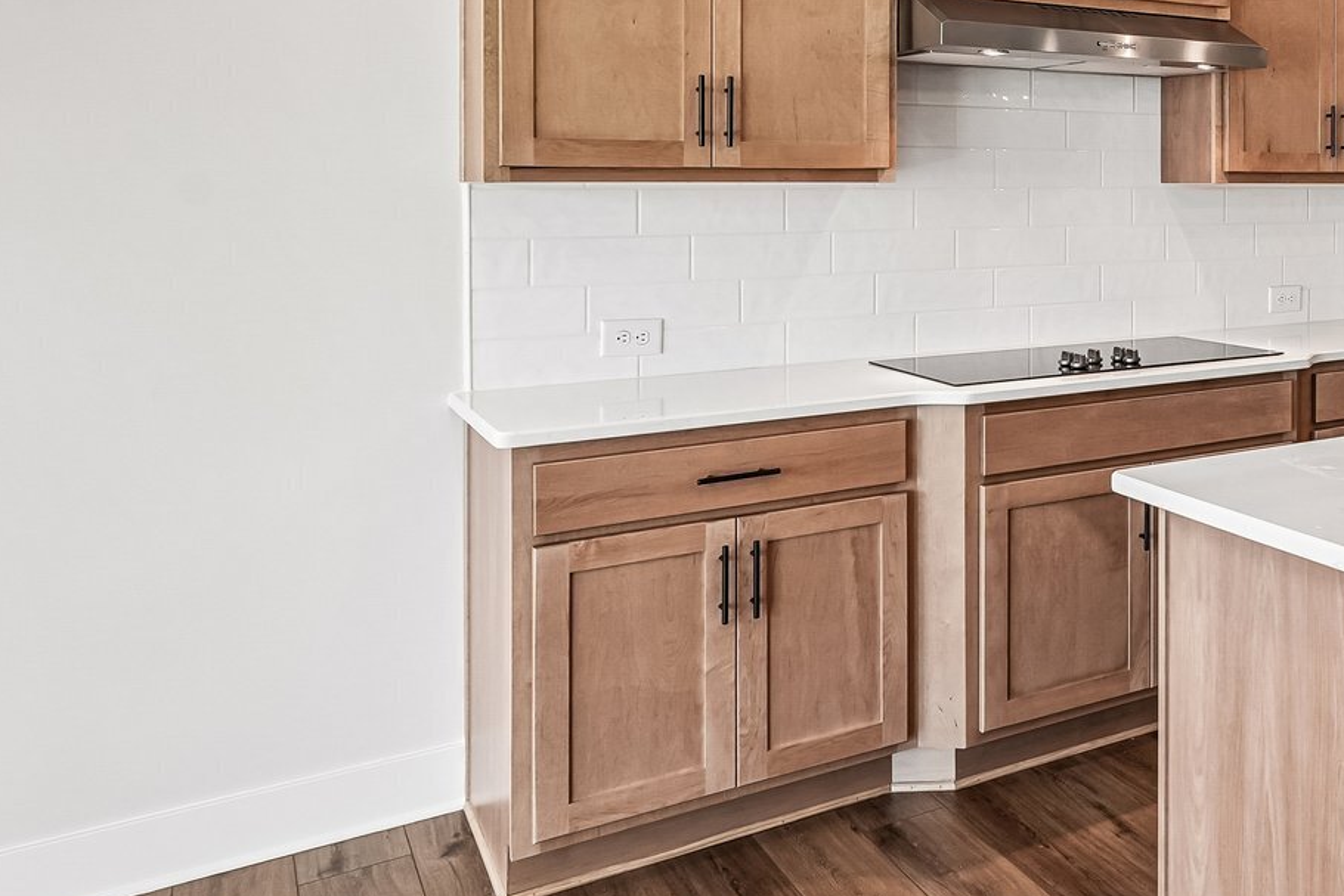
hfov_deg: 44.1
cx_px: 1384
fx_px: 1344
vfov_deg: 35.6
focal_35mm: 36
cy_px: 175
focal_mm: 16
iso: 800
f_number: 8
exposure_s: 1/60
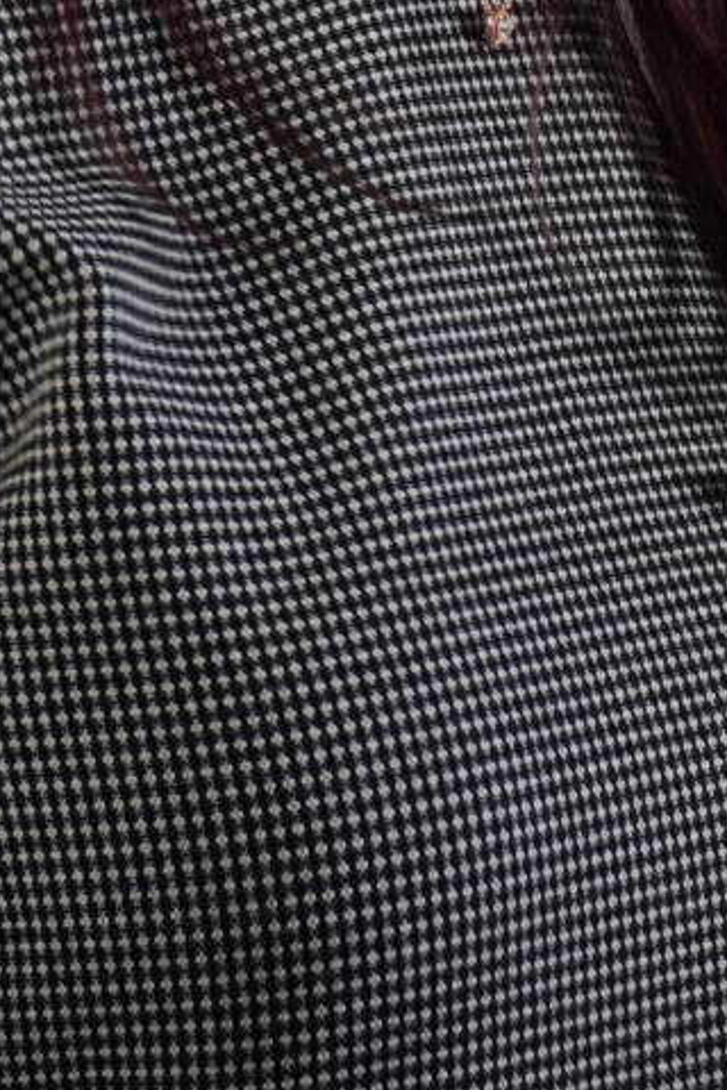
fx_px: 8108
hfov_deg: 5.1
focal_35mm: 268
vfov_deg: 7.6
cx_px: 327
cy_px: -218
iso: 800
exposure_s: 1/100
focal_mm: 53
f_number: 5
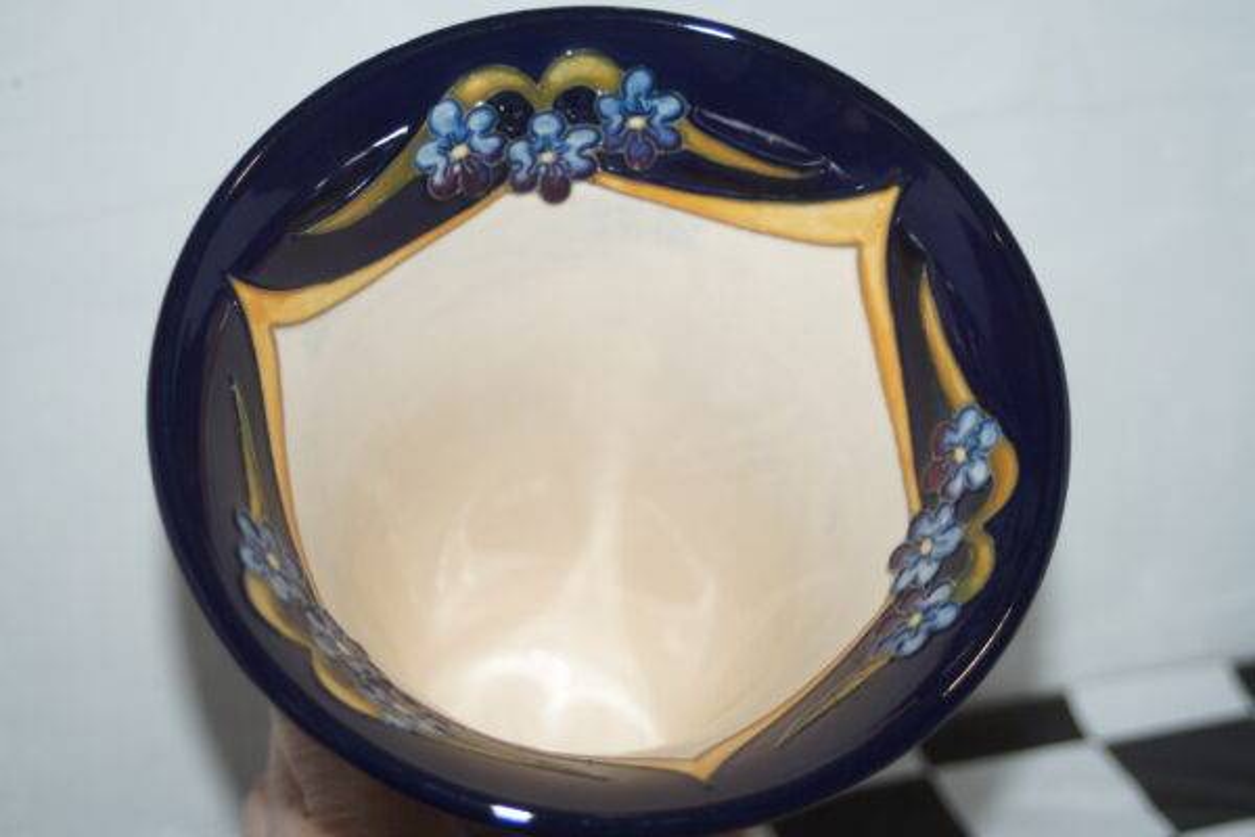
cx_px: 628
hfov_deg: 29.9
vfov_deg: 20.2
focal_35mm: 68
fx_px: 2353
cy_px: 418
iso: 320
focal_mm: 45
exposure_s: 1/80
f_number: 4.5
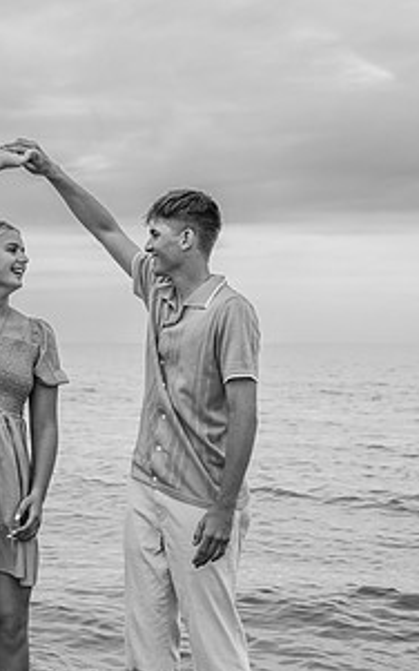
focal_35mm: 72
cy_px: 421
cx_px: 93
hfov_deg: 18.0
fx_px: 1316
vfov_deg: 28.5
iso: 320
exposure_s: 1/1000
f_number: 2.8
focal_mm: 33.5
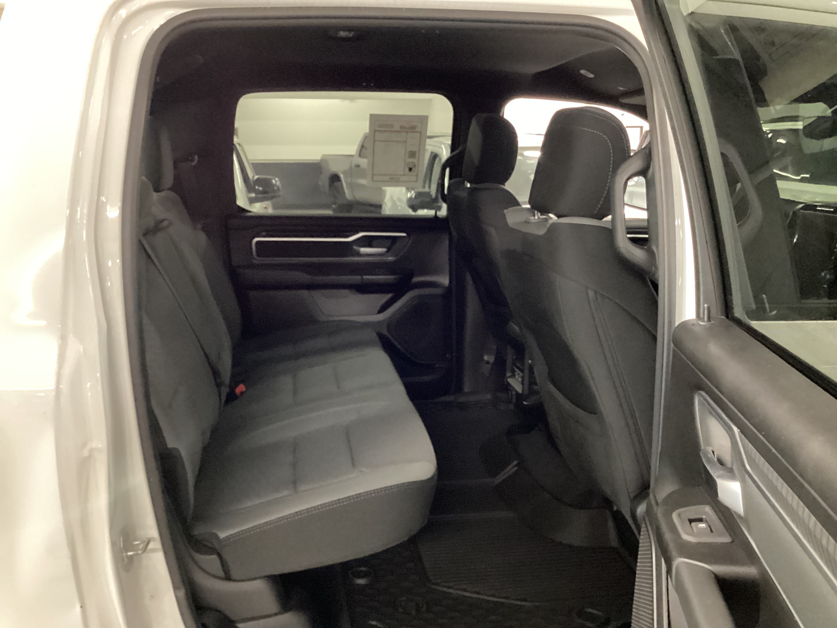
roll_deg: +0.8
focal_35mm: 31
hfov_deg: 58.4
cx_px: 418
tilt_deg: -13.8
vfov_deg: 45.4
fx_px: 750
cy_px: 314
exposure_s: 1/20
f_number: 2.4
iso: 640
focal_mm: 3.3
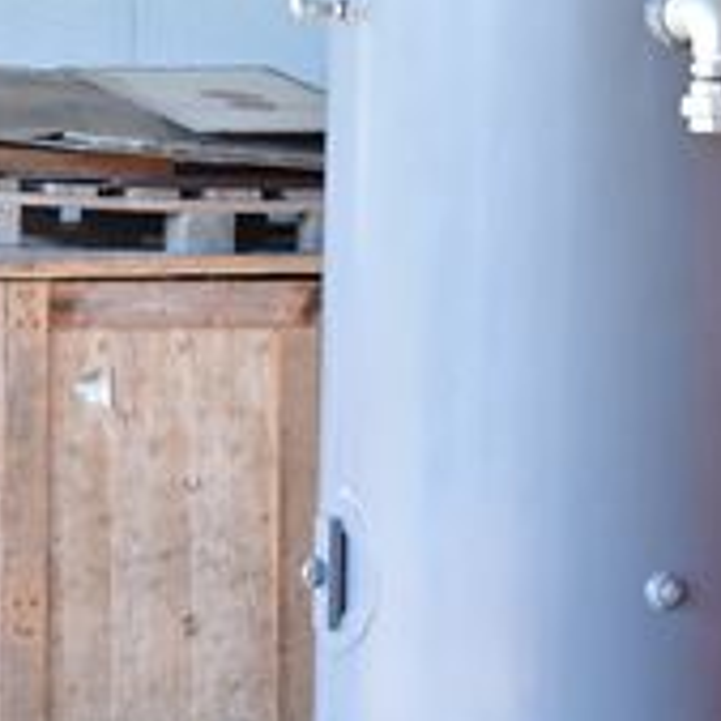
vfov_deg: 8.4
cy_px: 363
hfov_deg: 8.4
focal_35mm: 207
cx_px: 550
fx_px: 4884
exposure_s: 1/320
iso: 1250
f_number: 6.3
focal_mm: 55
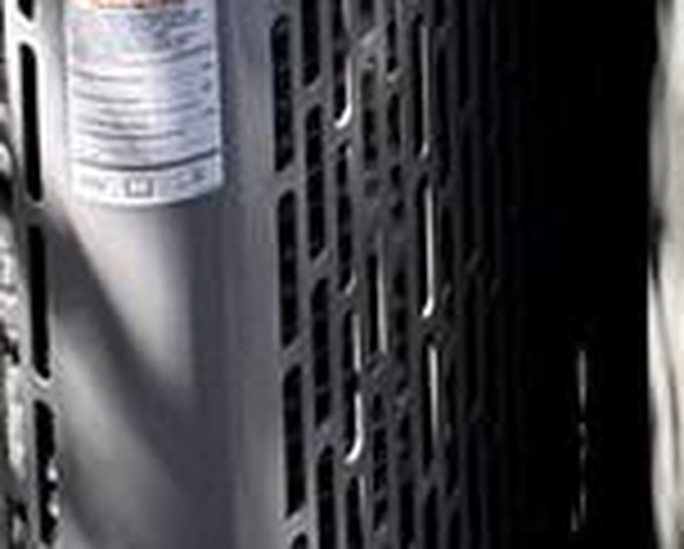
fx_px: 1865
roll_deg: +2.0
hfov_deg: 20.7
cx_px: 423
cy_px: -1017
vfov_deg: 11.4
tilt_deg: -6.7
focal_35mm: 92
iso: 40
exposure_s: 1/151
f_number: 2.2
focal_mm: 2.22
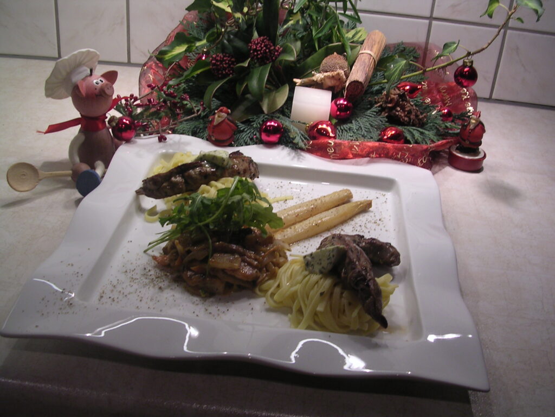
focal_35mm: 38
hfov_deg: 49.0
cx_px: 278
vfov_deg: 37.7
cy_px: 208
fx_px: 609
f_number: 2.8
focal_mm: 5.8
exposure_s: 1/28.9
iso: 100
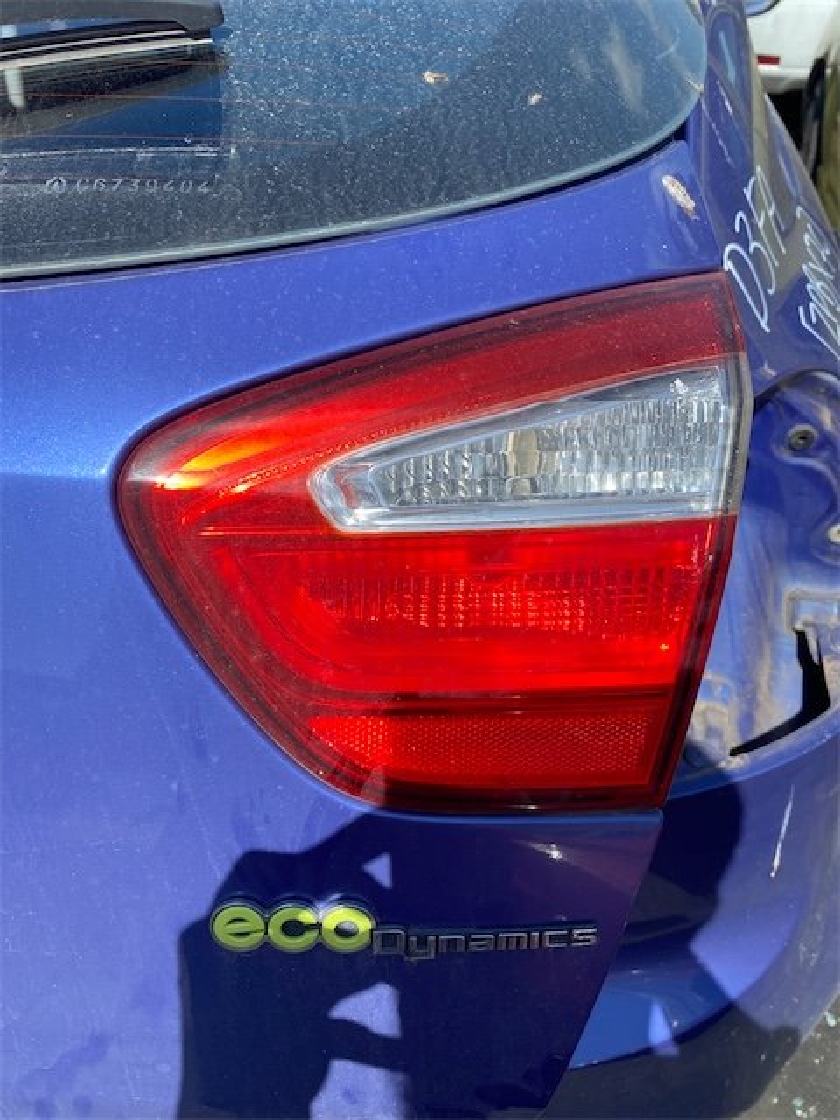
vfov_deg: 67.3
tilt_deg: -41.6
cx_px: 420
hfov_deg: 53.1
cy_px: 560
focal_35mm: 26
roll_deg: +5.4
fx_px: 841
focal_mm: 4.25
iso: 32
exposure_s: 1/1727
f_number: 1.8
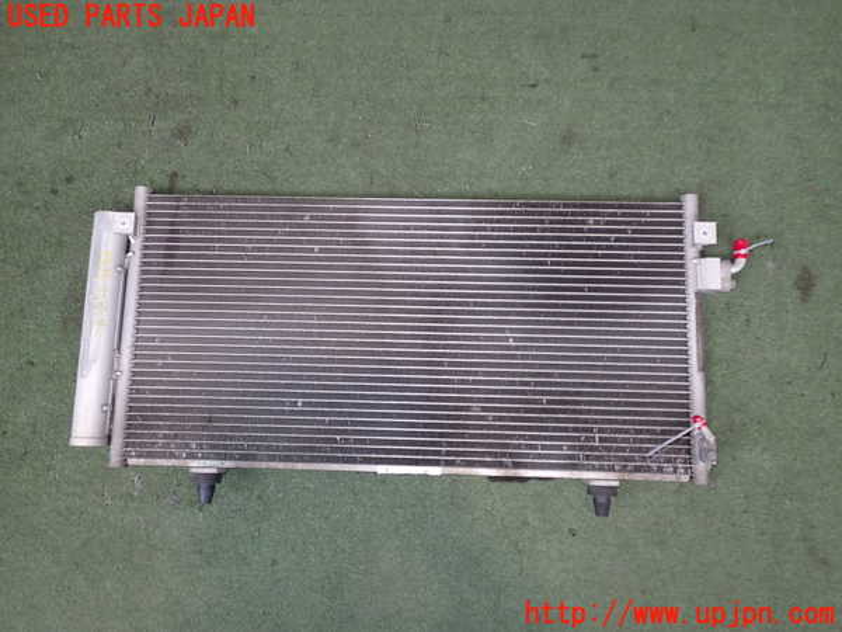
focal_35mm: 30
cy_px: 316
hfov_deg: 60.0
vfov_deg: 46.8
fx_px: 730
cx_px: 421
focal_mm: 5.4
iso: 200
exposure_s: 1/60
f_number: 2.3
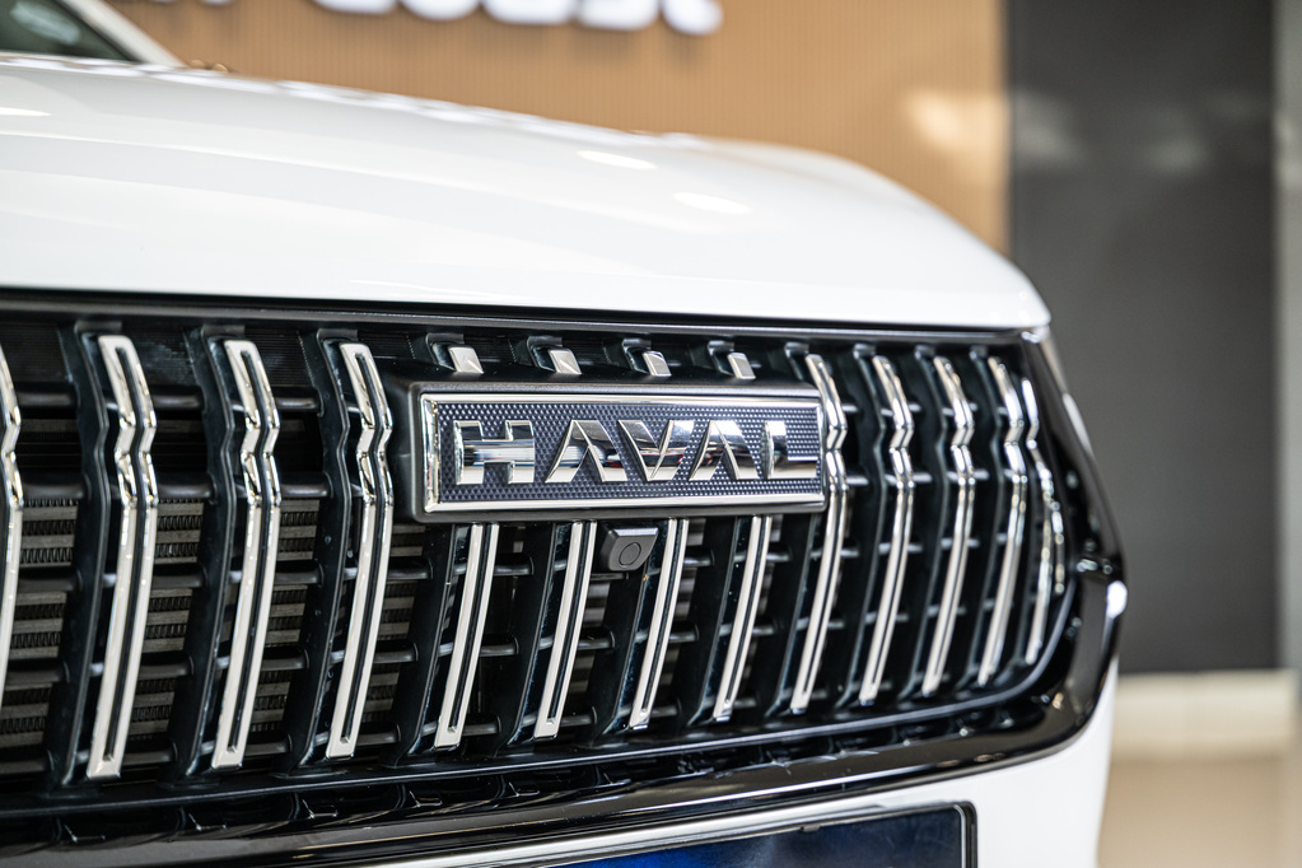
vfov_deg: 18.2
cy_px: 434
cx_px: 651
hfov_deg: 27.0
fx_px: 2712
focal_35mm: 75
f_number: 3.2
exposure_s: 1/125
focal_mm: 75
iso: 400
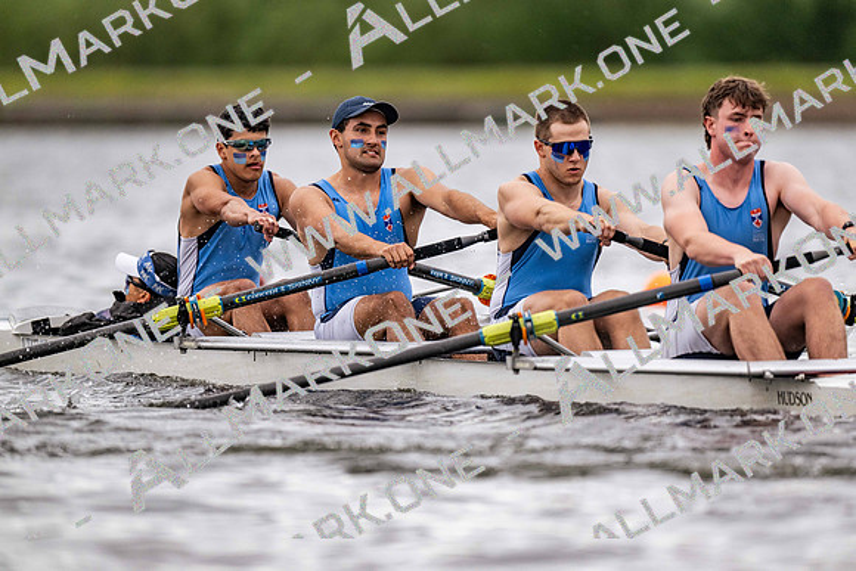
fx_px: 14269
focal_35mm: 600
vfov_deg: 2.3
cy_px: 286
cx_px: 428
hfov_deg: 3.4
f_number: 4
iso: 720
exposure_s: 1/2500
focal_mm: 600
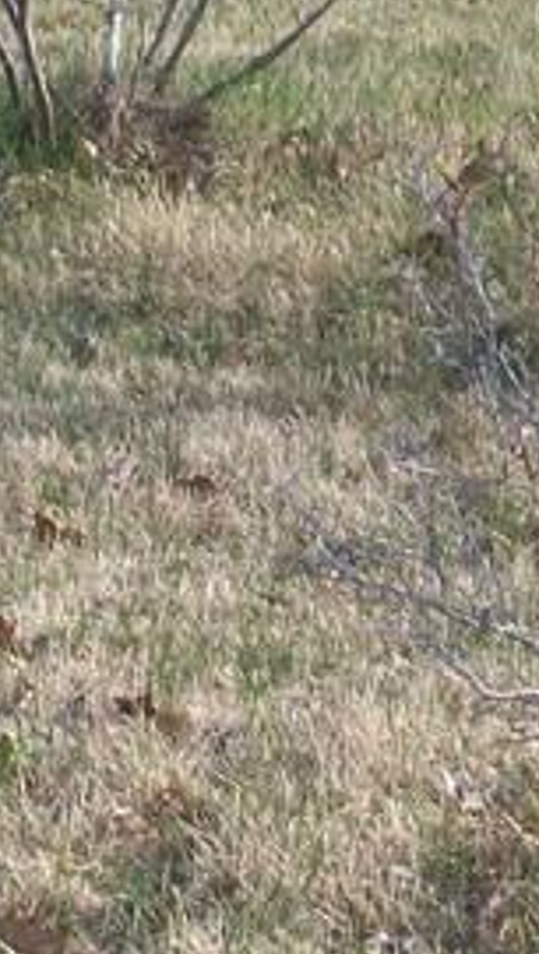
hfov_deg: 8.4
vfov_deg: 14.9
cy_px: 310
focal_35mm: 144
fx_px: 3649
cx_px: 469
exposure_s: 1/800
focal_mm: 6.3
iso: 80
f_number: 3.1
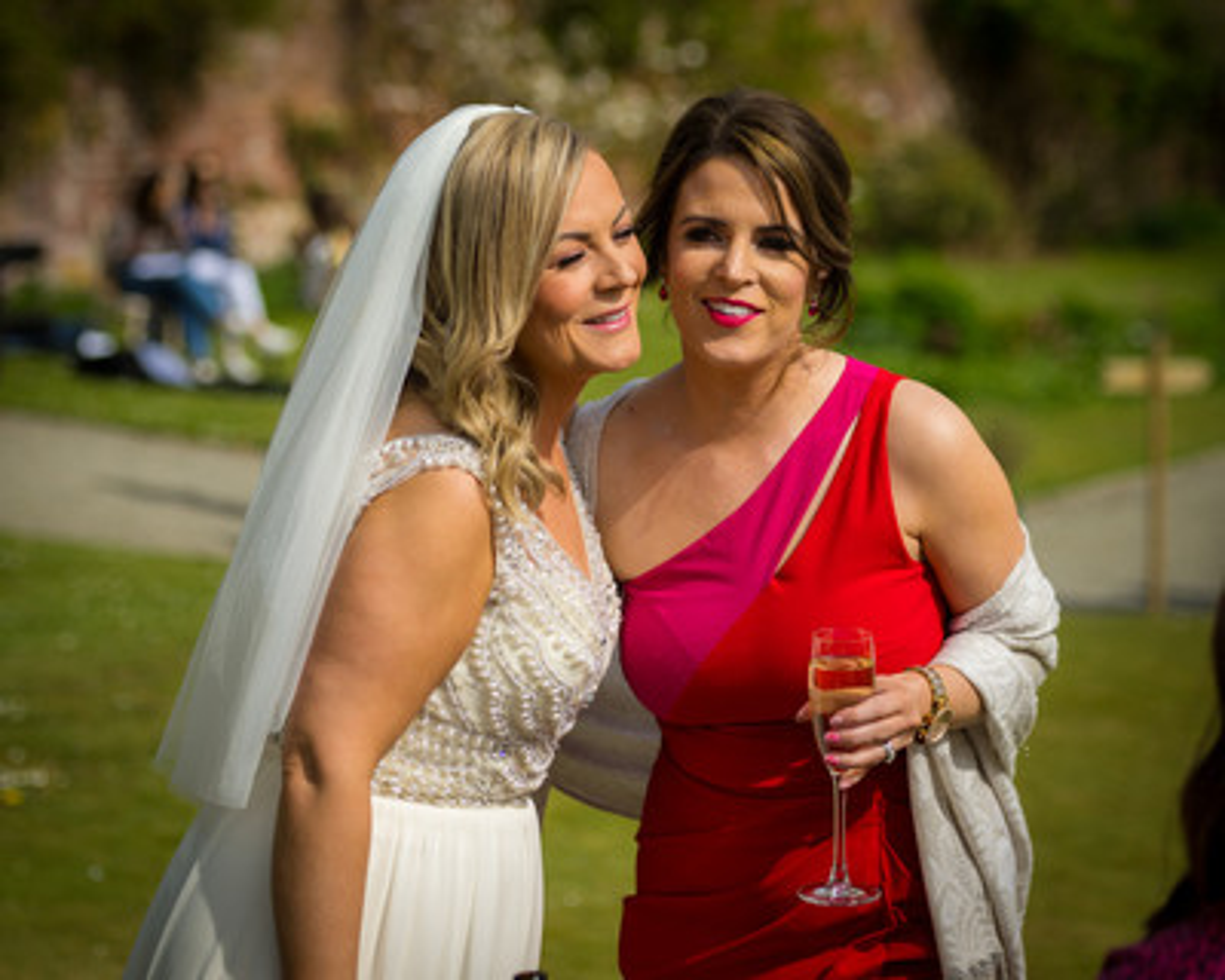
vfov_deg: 13.4
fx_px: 4173
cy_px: 338
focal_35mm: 115
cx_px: 600
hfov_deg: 16.7
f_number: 2.8
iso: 100
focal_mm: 78
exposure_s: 1/2500
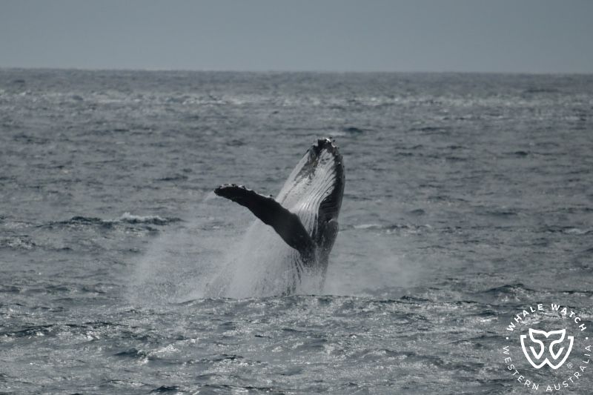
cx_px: 296
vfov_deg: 2.3
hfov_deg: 3.4
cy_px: 198
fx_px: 9881
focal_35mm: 600
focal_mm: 600
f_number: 6.3
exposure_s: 1/8000
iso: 500
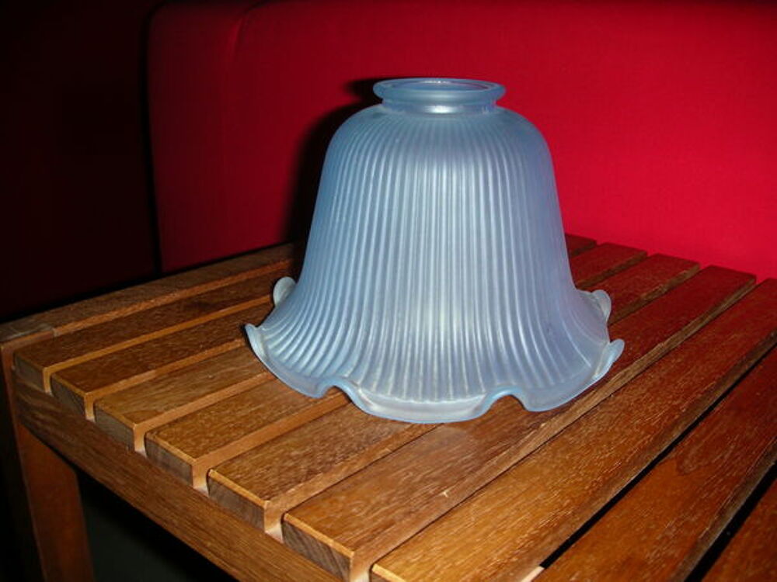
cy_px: 291
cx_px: 388
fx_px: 786
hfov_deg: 52.6
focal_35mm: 35
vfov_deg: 40.7
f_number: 3
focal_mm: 5.8
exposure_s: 1/60.1
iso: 50
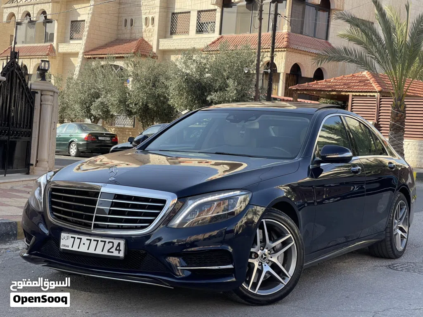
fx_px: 782
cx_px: 212
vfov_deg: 22.9
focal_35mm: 64
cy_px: 158
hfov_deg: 30.3
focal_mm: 7.5
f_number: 2.2
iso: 20
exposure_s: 1/305
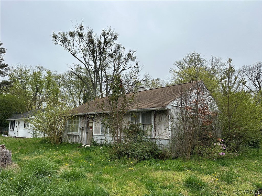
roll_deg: -0.8
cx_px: 131
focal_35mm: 24
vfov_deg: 56.8
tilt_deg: +8.4
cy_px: 98
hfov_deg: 71.6
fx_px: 182
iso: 80
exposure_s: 1/3597
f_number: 1.78
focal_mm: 6.86
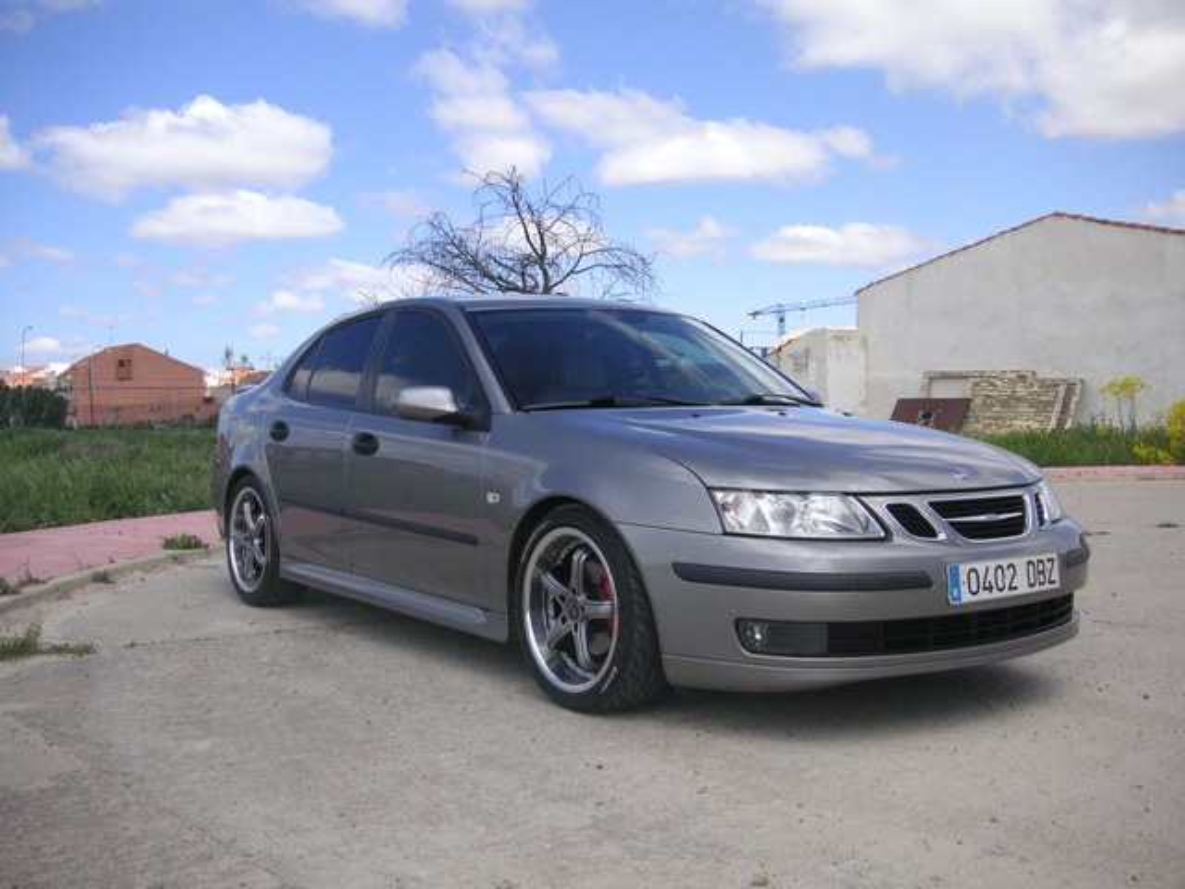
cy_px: 444
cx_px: 592
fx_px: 1267
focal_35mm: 37
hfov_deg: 50.1
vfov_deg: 38.7
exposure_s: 1/180
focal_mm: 6.1
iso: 50
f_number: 6.7
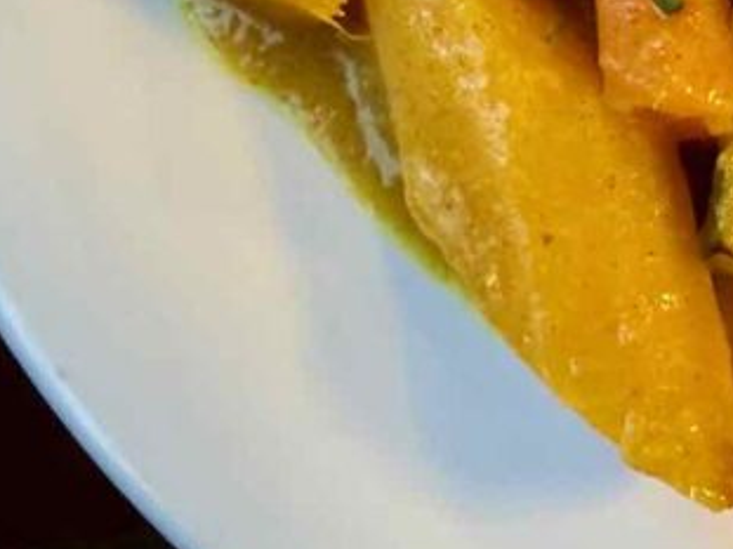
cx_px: 823
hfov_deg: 23.1
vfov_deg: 16.8
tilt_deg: -65.6
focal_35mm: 79
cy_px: -292
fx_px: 1672
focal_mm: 2.22
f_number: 2.2
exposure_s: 1/50
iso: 640
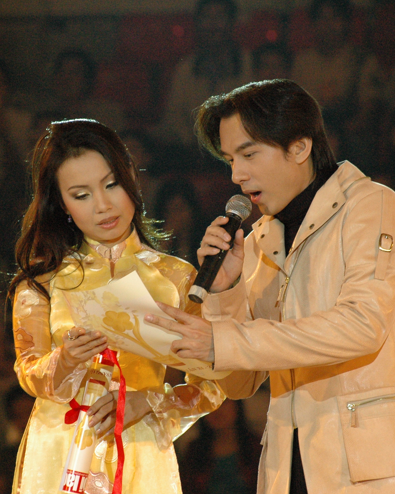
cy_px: 247
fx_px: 6195
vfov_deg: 4.6
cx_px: 243
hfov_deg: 3.7
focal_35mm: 424
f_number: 7.1
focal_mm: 200
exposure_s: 1/100
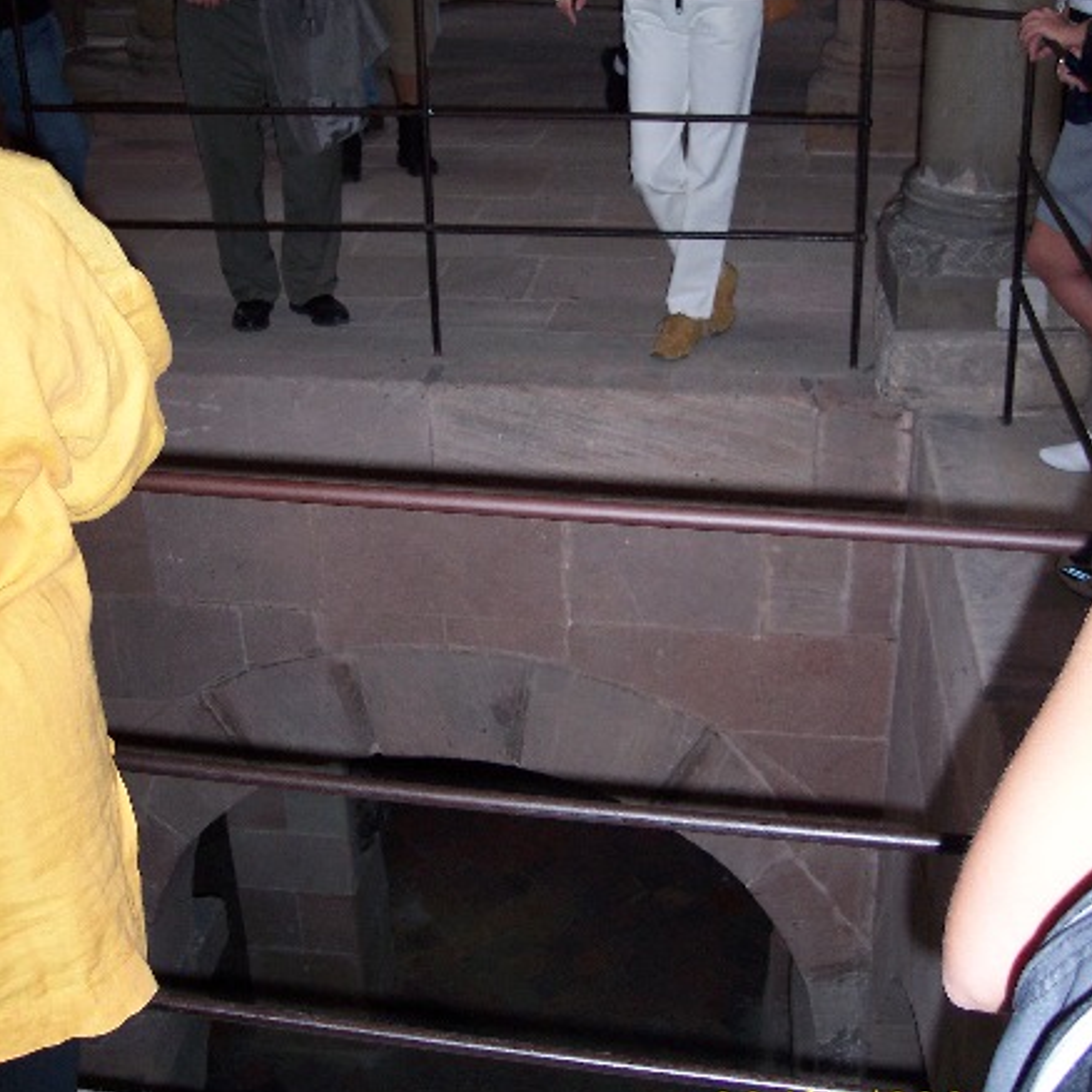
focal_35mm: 46
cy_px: 466
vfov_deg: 36.7
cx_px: 555
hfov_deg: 36.8
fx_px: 1642
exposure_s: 1/30
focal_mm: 8
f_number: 2.8
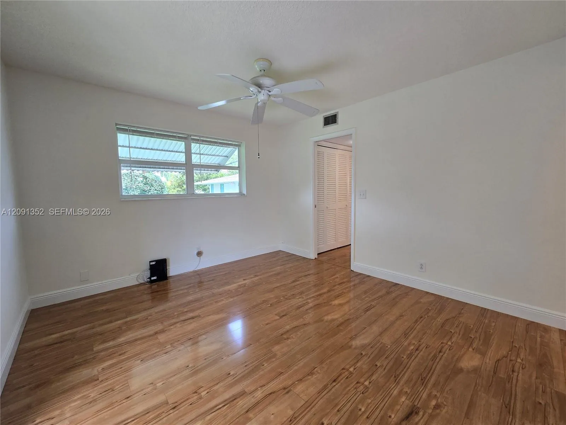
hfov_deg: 106.2
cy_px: 212
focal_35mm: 13
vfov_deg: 89.9
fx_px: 213
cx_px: 283
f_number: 2.2
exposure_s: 1/60
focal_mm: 2.2
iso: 64
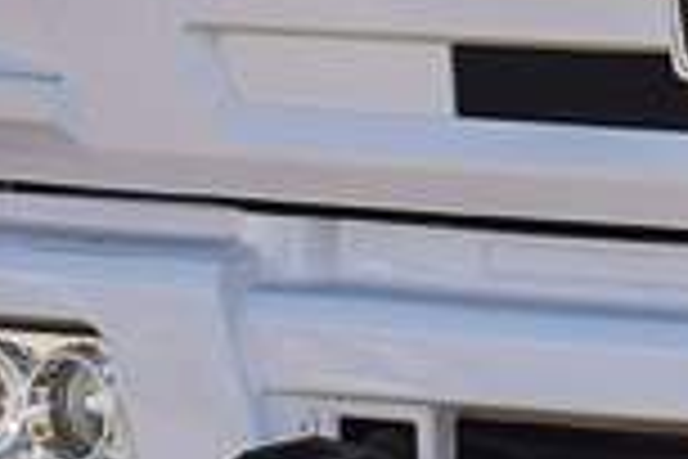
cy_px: -432
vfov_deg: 4.4
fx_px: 5848
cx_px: 1578
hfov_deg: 6.4
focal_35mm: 306
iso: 100
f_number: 5.6
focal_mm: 26
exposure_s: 1/500
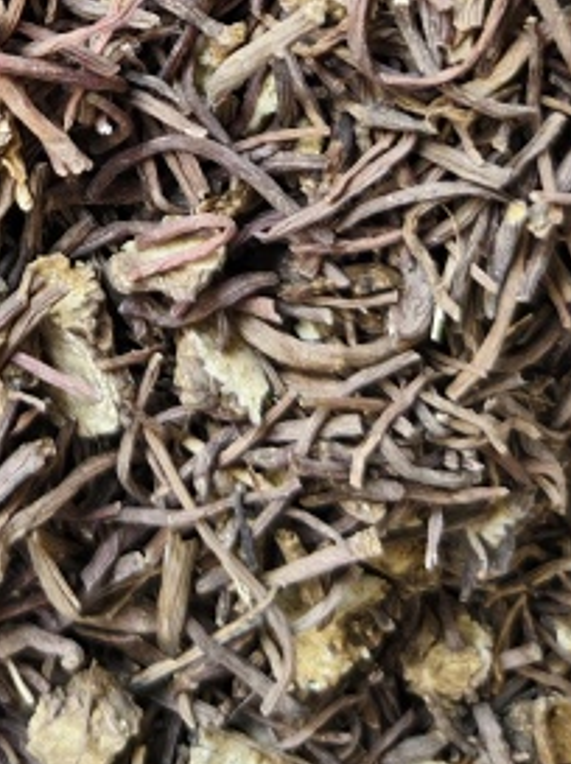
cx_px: -193
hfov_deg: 15.5
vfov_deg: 19.8
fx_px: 1984
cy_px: -273
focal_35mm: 90
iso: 71
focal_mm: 5.56
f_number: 1.88
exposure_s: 1/109
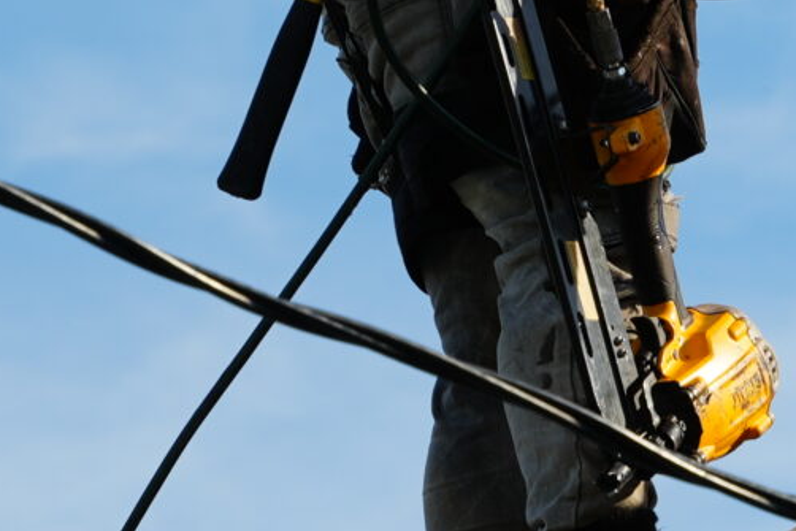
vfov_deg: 2.6
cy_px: -13
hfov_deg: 3.8
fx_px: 11921
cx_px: 1410
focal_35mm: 539
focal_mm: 94
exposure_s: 1/250
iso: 100
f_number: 8
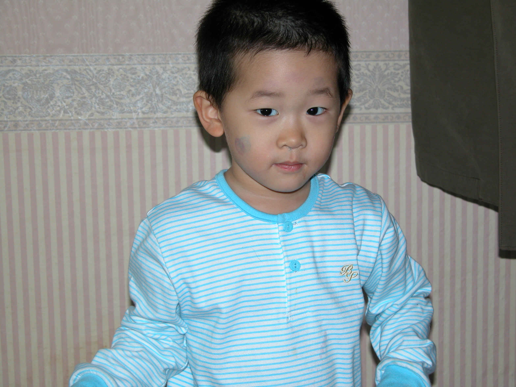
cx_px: 258
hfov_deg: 22.8
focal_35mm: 86
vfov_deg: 17.2
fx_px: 1282
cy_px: 194
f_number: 3.5
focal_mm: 22.3
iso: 100
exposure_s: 1/125
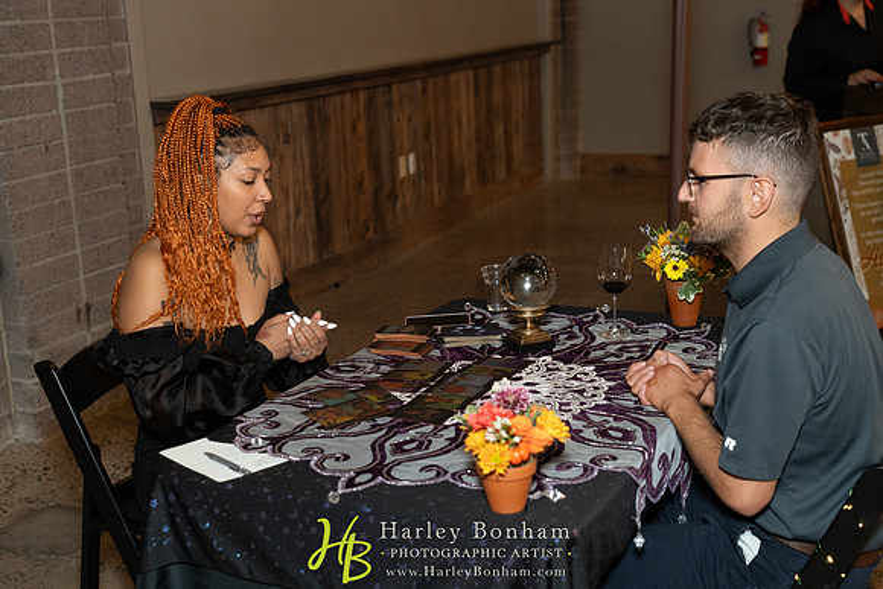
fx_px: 1178
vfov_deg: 28.1
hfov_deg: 41.1
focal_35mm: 48
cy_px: 294
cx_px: 442
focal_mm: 48
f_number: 4
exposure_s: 1/100
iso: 1600
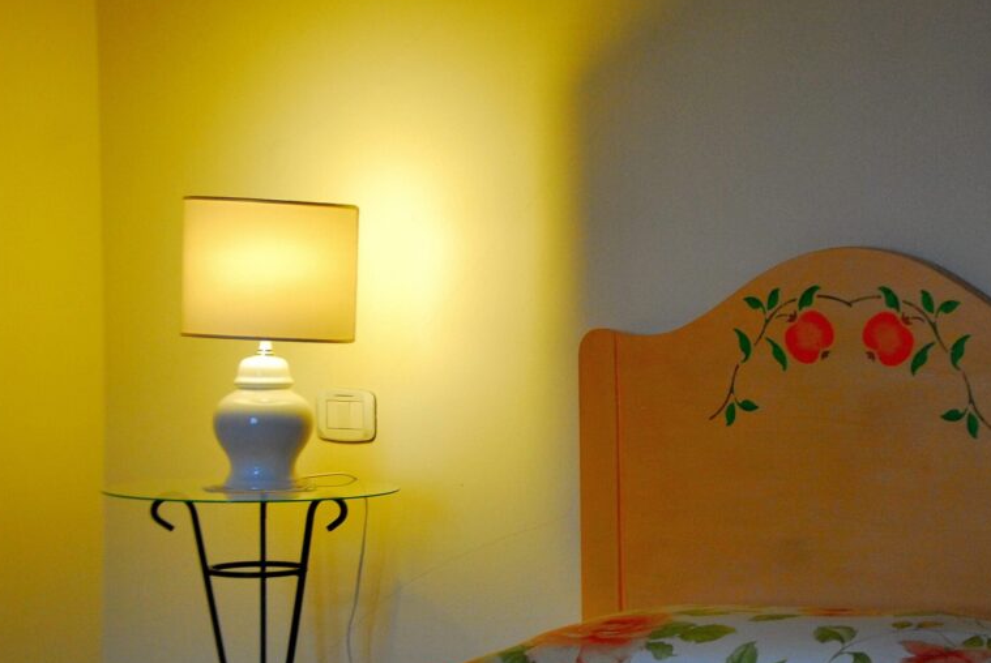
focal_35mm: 85
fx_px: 2343
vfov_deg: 16.1
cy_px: 373
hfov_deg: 23.8
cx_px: 652
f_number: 4.8
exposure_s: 1/90
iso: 800
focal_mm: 42
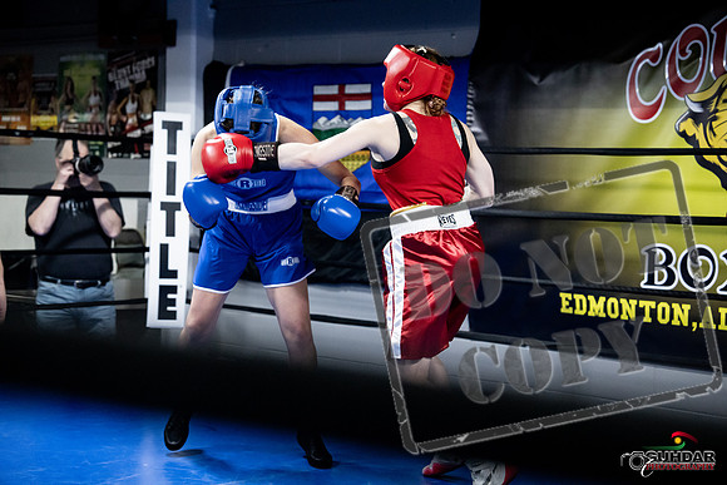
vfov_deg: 19.5
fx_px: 1414
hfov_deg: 28.8
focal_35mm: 70
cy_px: 242
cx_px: 364
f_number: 2.8
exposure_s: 1/1000
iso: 8000
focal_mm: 70
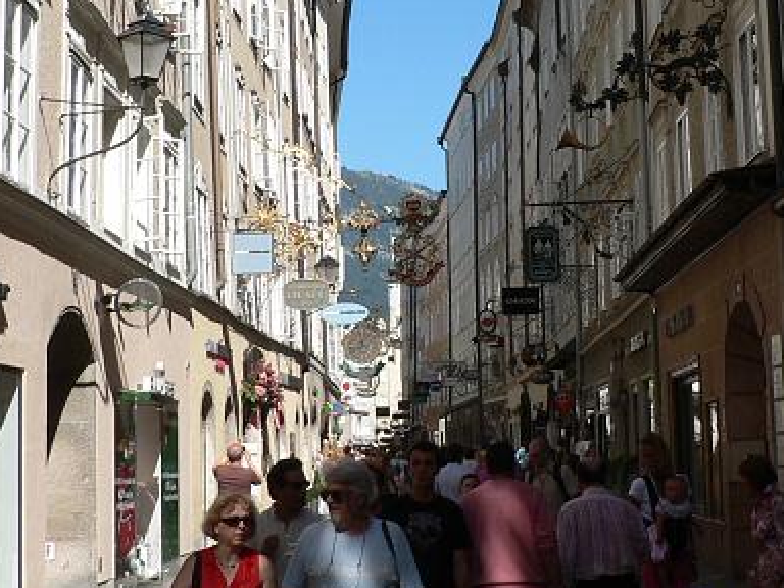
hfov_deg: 26.0
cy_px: 147
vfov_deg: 19.5
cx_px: 447
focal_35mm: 75
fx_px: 1699
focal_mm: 6
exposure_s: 1/400
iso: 80
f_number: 5
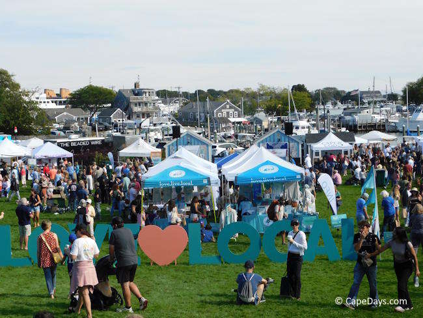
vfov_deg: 24.8
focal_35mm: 59
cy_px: 159
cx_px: 212
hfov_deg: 32.7
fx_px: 721
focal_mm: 10.4
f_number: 4
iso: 125
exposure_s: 1/800
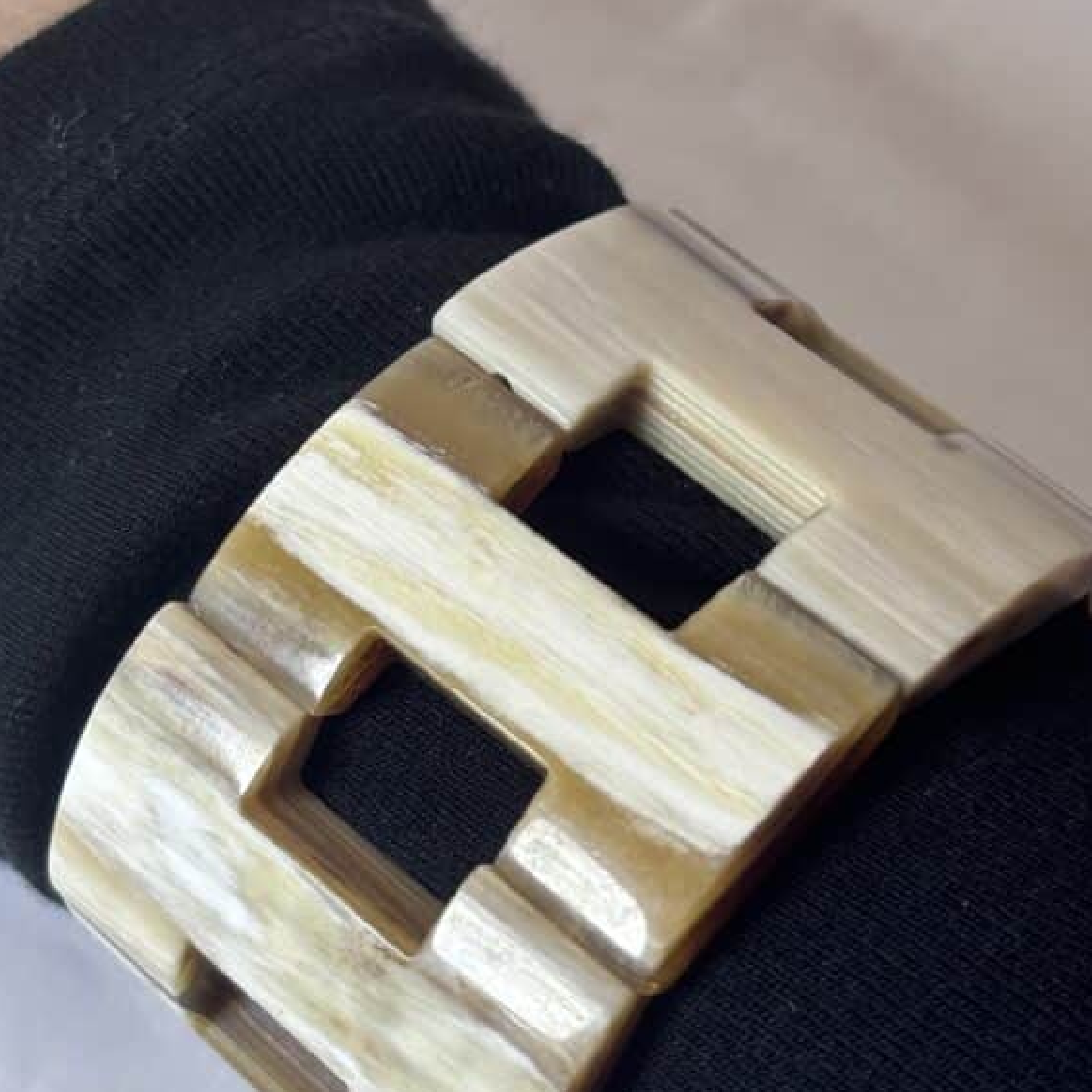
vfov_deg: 20.9
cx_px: 391
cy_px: 518
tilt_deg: -67.9
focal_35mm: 83
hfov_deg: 20.8
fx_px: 2962
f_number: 1.6
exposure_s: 1/100
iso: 32
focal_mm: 5.96
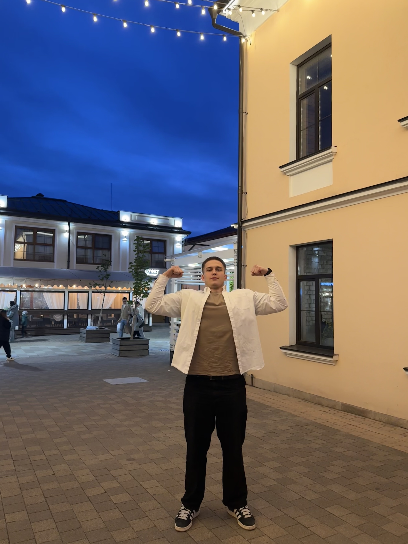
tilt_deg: +4.0
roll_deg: -1.3
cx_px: 204
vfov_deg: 71.6
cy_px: 272
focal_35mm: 24
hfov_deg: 56.8
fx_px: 377
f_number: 1.78
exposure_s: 1/50
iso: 250
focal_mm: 6.76
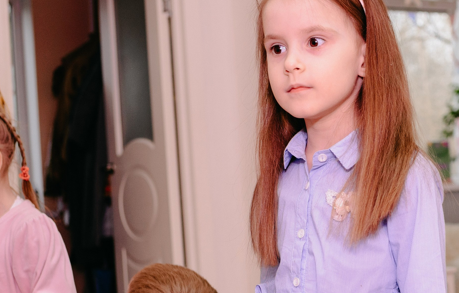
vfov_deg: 15.9
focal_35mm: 83
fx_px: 1044
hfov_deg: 24.4
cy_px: 186
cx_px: 363
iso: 400
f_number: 3.2
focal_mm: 35
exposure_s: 1/160
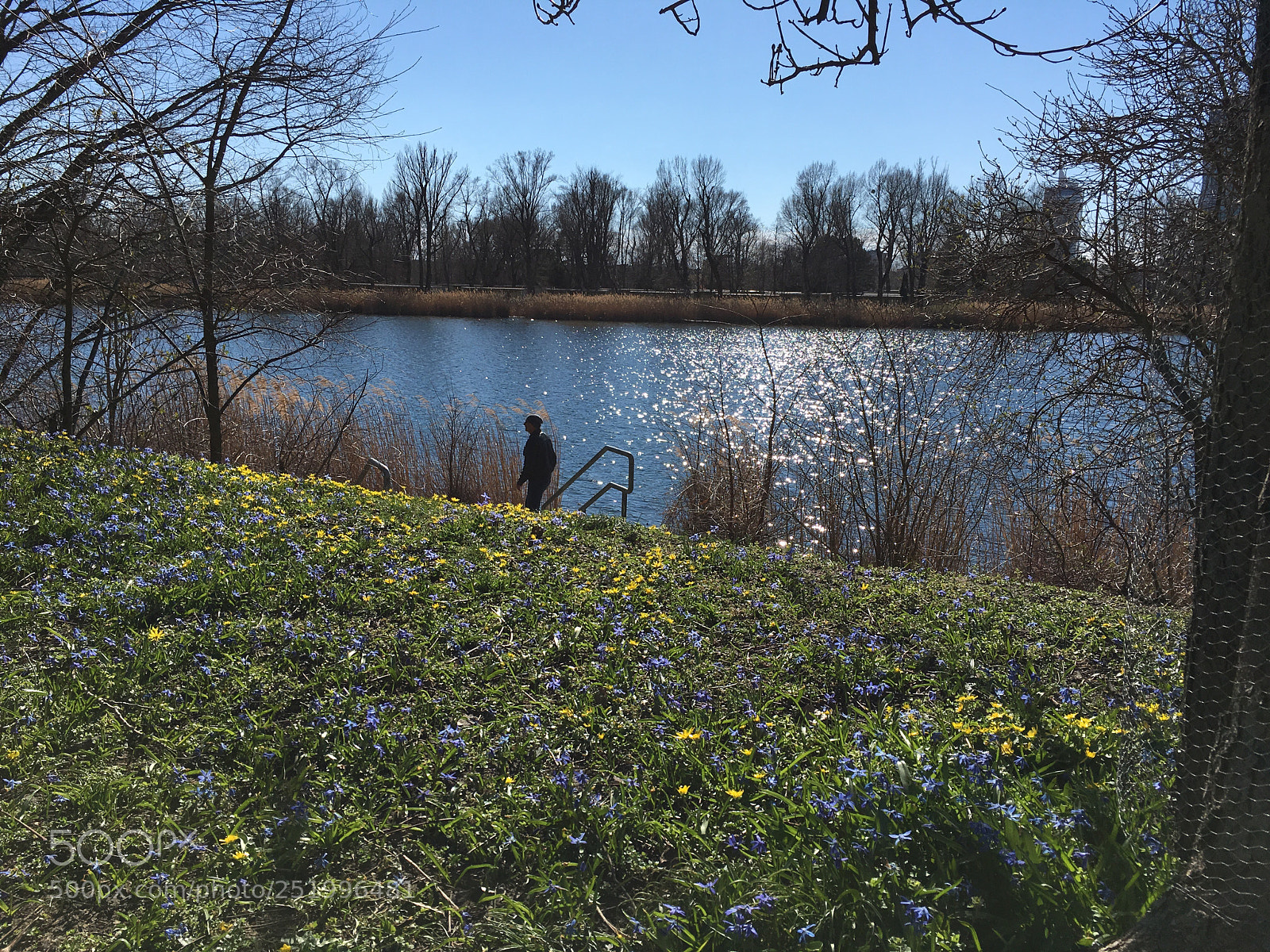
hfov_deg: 61.7
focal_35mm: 29
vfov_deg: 48.2
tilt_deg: -9.2
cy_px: 476
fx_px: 1064
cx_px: 635
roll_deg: -1.1
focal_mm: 4.15
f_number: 2.2
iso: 25
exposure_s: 1/2653
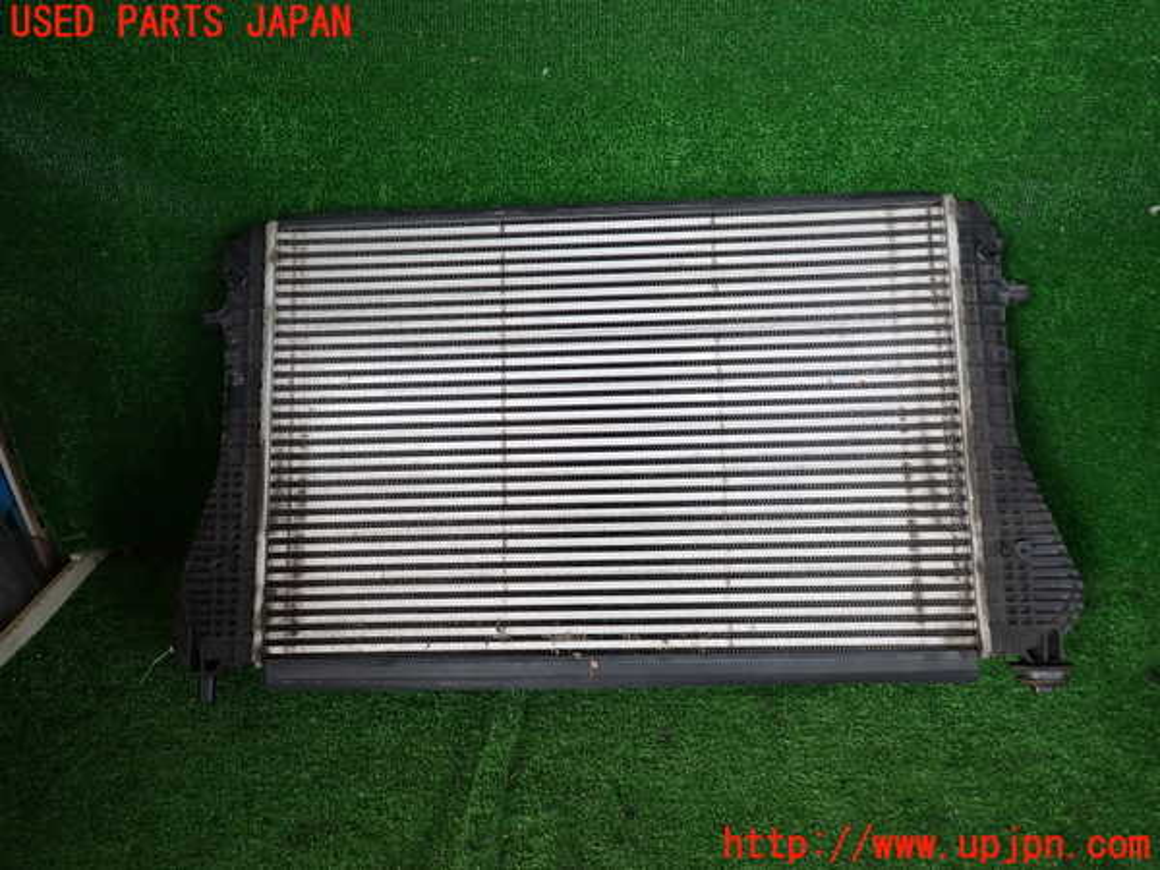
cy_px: 435
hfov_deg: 69.4
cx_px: 580
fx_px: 838
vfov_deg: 54.9
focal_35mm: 25
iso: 125
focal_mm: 4.5
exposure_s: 1/125
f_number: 2
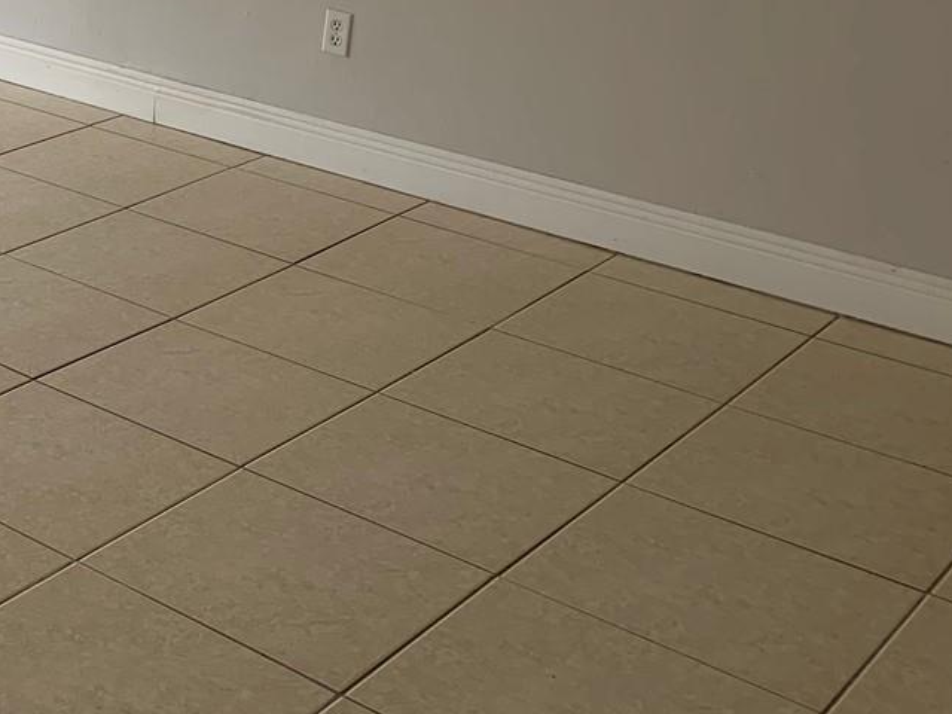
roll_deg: -1.3
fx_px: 1788
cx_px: -217
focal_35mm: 65
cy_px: -71
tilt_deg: -11.7
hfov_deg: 26.3
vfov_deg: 21.4
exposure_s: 1/122
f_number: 1.8
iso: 25
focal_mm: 4.25
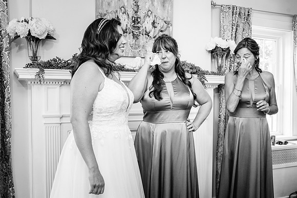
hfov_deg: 51.3
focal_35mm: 37
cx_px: 139
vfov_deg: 35.5
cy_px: 104
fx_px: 309
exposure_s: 1/200
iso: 2000
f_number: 6.3
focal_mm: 35
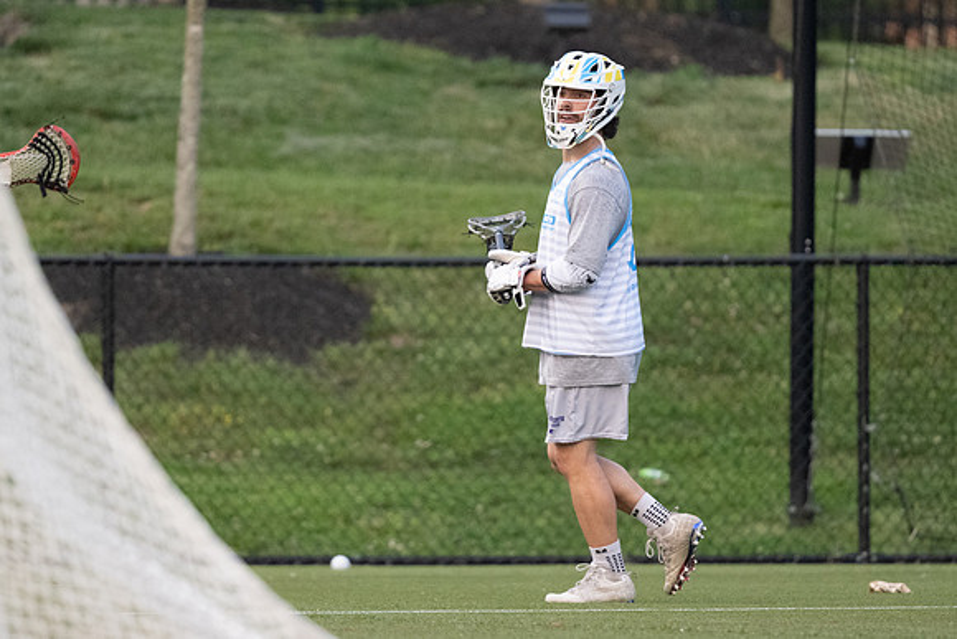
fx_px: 17226
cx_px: 547
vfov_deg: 2.1
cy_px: 302
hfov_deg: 3.2
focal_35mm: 648
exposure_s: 1/1000
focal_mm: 500
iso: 7200
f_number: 5.6
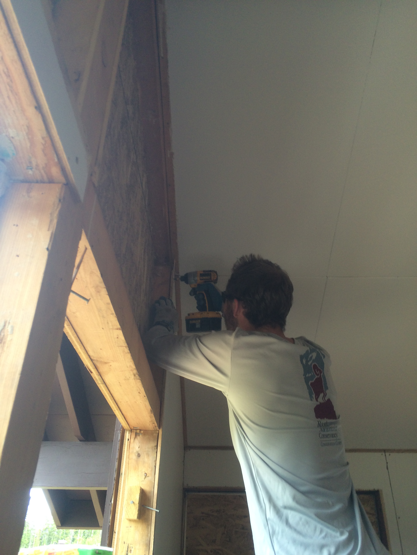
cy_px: 278
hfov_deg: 48.2
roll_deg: +2.2
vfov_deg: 61.7
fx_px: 466
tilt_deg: +27.1
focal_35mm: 29
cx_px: 208
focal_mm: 4.15
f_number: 2.2
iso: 64
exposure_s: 1/120
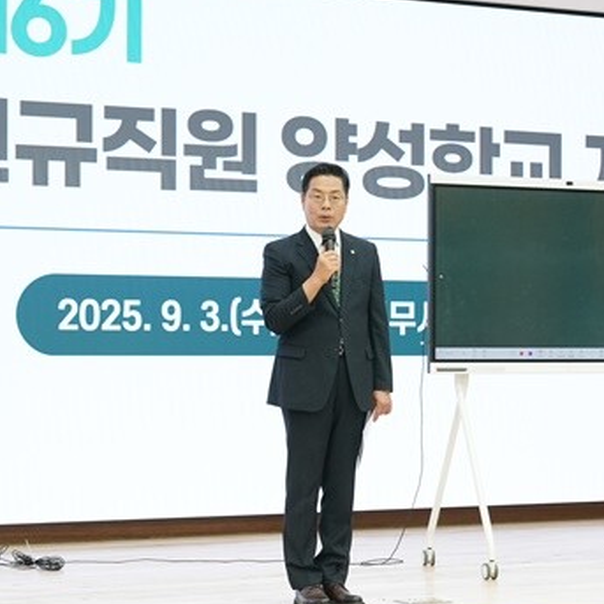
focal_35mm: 104
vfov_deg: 16.7
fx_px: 2053
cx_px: 428
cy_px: 332
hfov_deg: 16.7
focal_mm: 70
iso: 2500
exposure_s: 1/250
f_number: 5
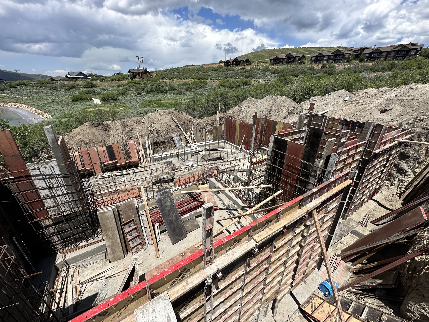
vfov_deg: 85.7
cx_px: 214
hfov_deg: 102.1
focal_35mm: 14
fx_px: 174
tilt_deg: -24.6
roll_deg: -1.3
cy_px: 161
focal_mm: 2.22
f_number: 2.2
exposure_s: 1/2353
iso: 50
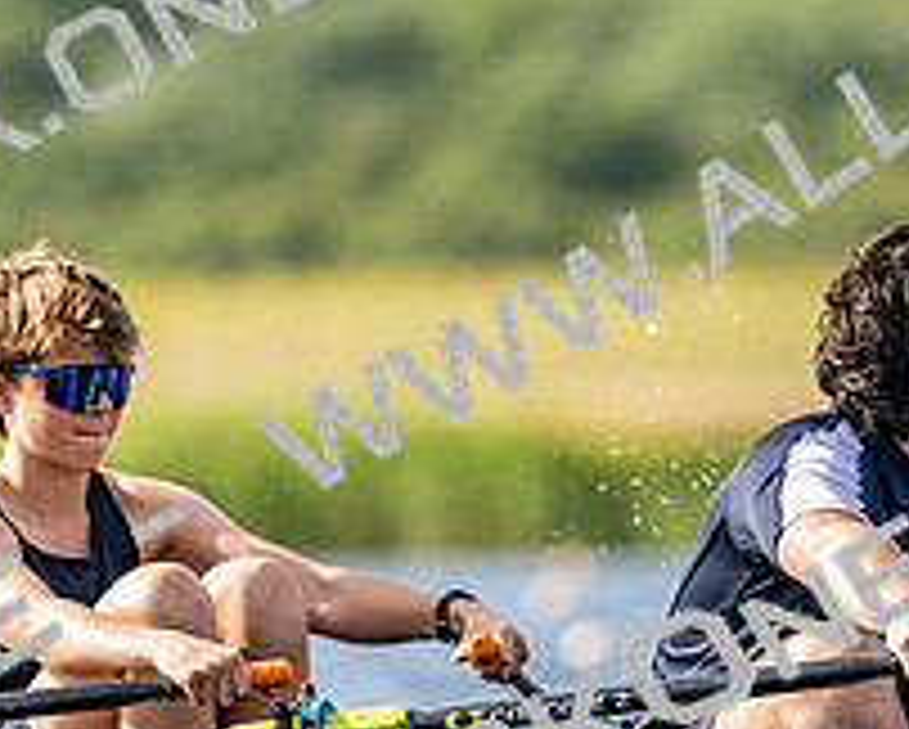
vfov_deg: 1.4
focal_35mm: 1078
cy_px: 502
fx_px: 29029
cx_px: 814
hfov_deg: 1.8
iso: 450
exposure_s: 1/2500
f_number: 4.5
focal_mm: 400
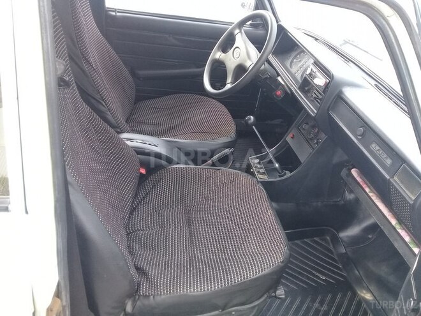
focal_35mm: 31
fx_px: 377
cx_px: 210
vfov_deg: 45.4
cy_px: 158
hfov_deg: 58.4
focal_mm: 3.3
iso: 64
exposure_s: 1/100
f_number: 2.2
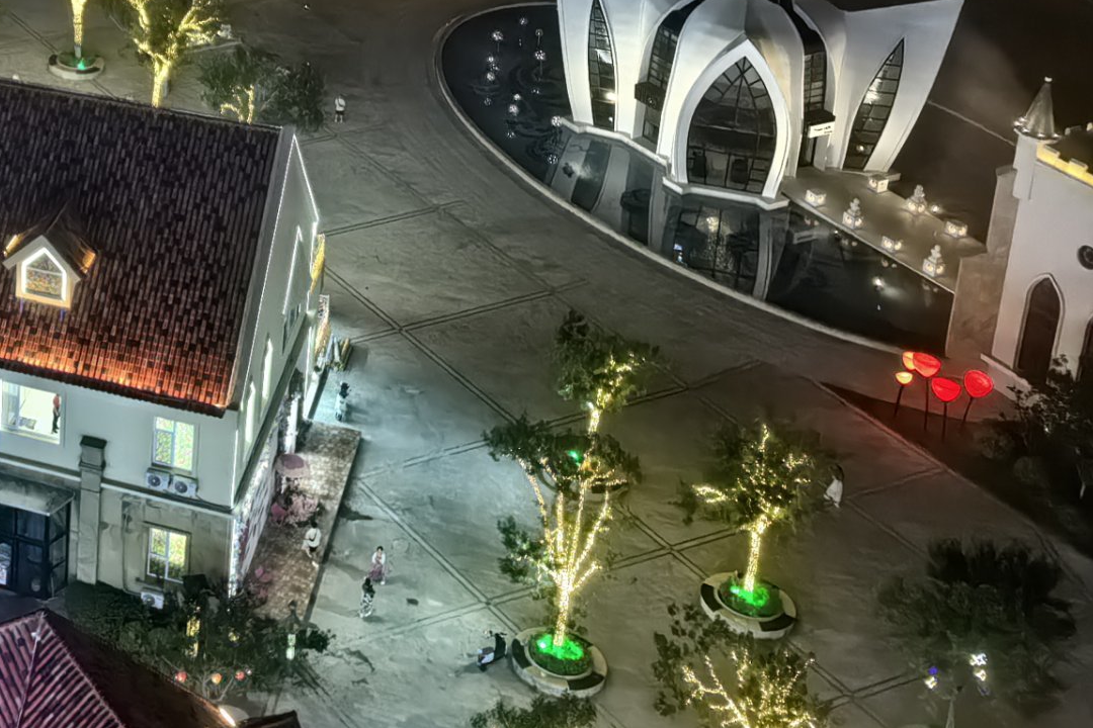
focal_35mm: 71
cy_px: -191
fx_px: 2155
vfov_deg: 18.0
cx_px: -244
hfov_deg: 25.3
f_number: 1.6
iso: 250
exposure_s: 1/33.3
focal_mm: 8.5
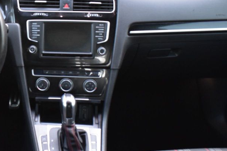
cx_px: 38
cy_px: 69
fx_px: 365
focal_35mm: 58
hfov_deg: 33.3
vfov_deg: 23.4
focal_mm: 23
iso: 1250
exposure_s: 1/15
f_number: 6.3
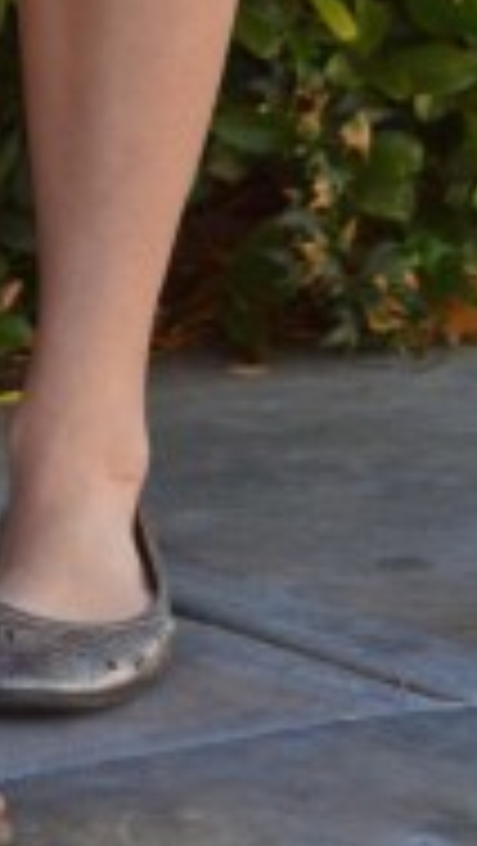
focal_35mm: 481
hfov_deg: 2.5
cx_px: -220
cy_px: -1087
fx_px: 10796
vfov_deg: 4.4
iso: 100
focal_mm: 50
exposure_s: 1/1250
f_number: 2.2
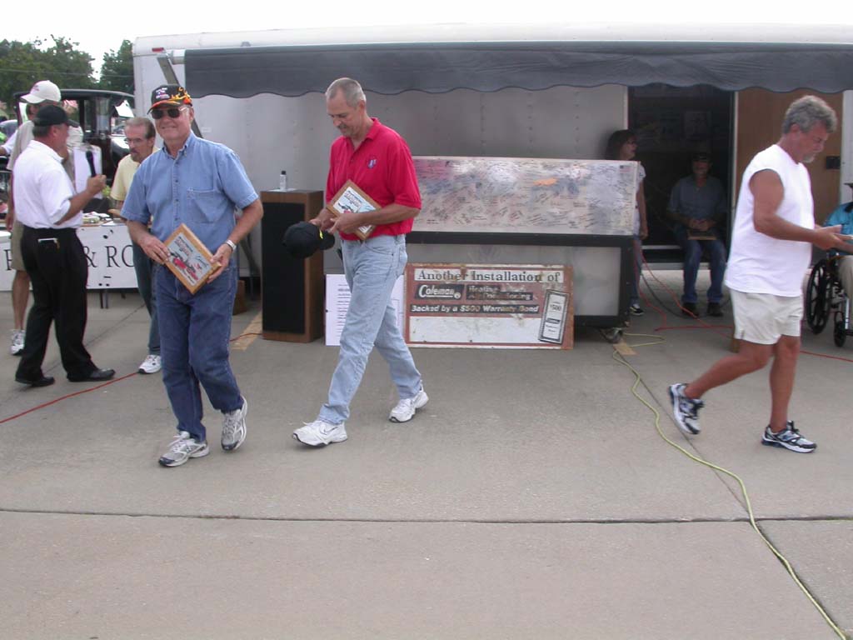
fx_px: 936
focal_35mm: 38
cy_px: 320
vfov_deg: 37.7
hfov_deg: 49.0
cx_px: 426
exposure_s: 1/187
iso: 100
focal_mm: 7.85
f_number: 5.3
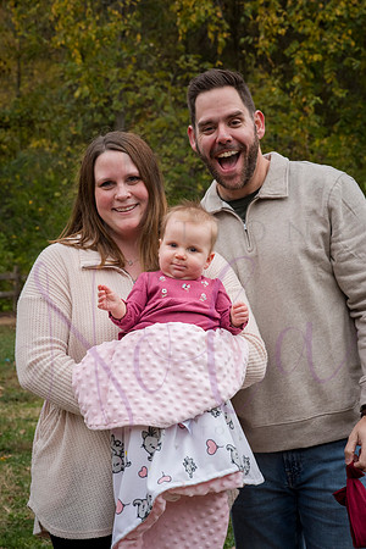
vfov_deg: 23.9
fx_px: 1296
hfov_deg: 16.1
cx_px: 183
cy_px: 274
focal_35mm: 85
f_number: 11
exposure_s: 1/400
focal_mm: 85
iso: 800
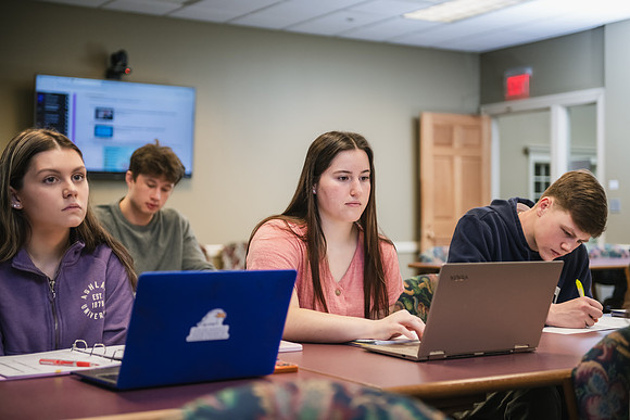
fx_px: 1015
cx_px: 315
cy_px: 210
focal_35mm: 58
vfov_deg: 23.4
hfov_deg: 34.5
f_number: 2.8
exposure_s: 1/200
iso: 1250
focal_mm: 58
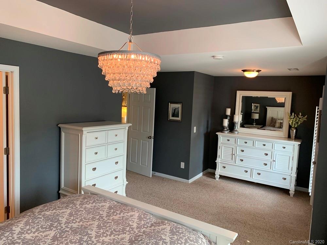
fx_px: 246
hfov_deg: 67.3
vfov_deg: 53.1
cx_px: 164
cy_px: 122
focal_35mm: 26
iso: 64
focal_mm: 4.25
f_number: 1.8
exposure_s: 1/60
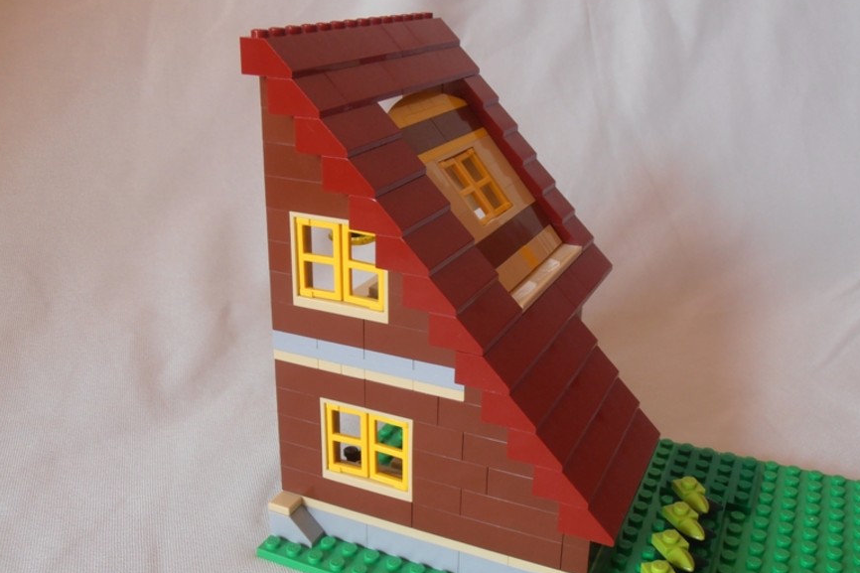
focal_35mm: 40
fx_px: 955
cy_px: 322
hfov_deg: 48.5
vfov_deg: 33.3
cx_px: 445
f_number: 3.9
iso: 100
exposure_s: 1/40
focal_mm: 6.61
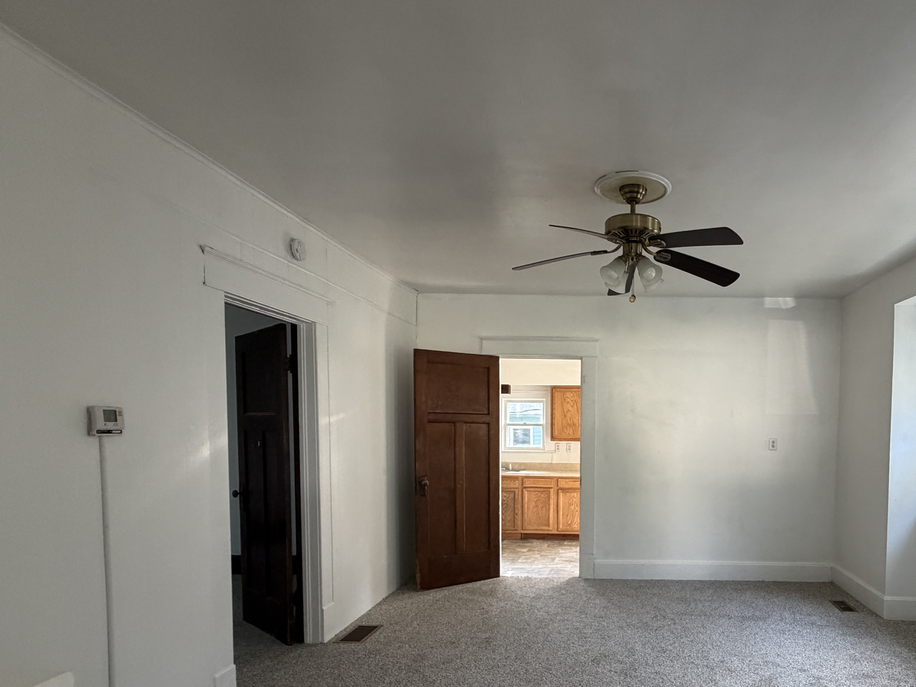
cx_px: 619
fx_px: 556
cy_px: 449
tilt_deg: -1.3
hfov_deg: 76.2
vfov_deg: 62.1
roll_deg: -0.3
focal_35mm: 21
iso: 320
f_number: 2.2
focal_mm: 2.22
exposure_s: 1/120
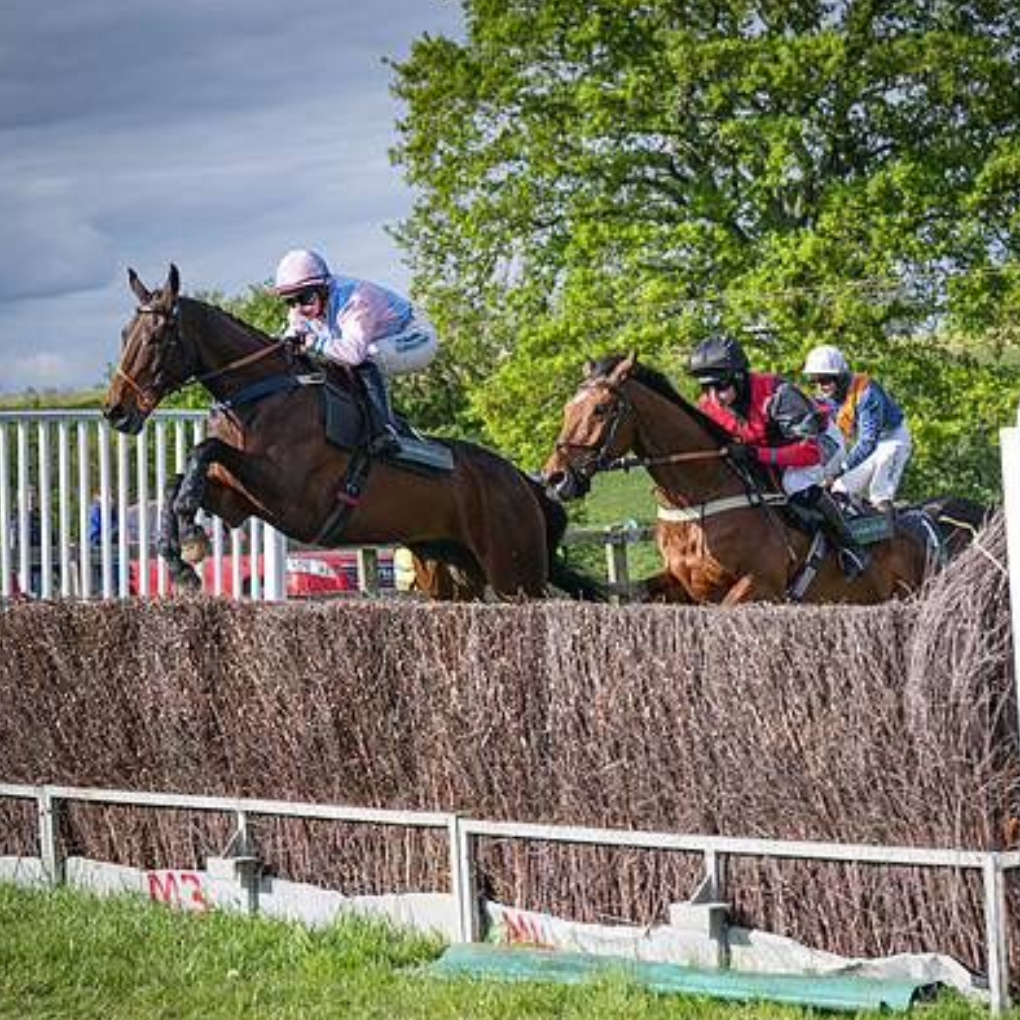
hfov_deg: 14.8
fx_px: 3934
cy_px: 572
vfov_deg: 14.8
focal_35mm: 118
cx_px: 661
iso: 400
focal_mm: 81
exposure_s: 1/4000
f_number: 4
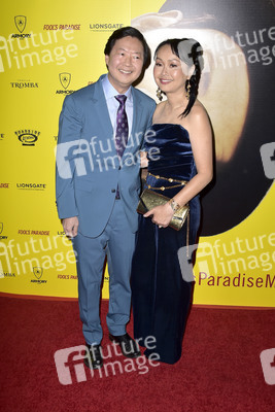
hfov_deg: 41.1
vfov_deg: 58.7
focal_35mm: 32
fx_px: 366
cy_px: 206
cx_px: 138
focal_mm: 32
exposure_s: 1/250
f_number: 6.3
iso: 250
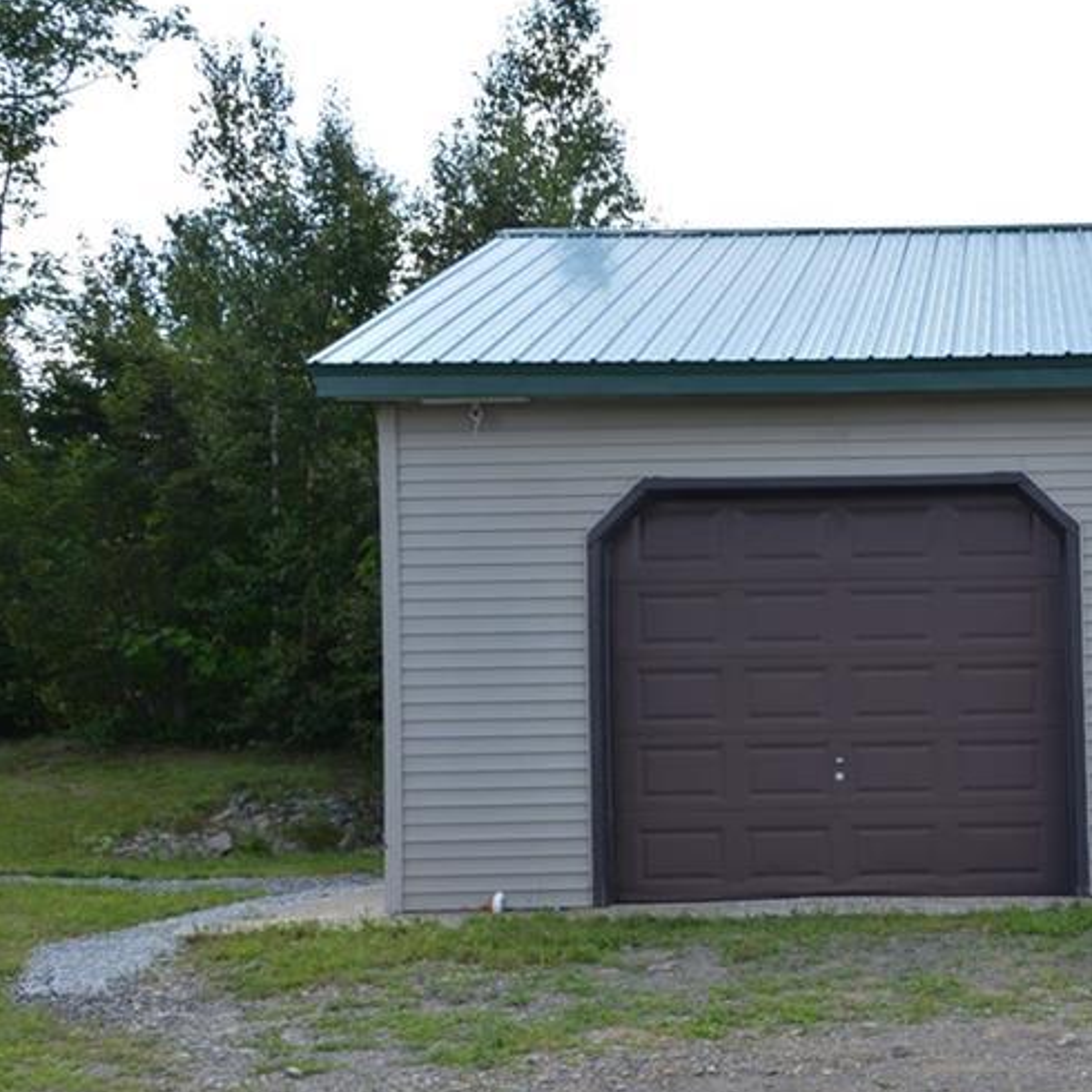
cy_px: 693
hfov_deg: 28.9
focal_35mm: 56
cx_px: 1065
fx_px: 1995
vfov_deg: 30.5
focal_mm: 21
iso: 200
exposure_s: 1/250
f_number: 8
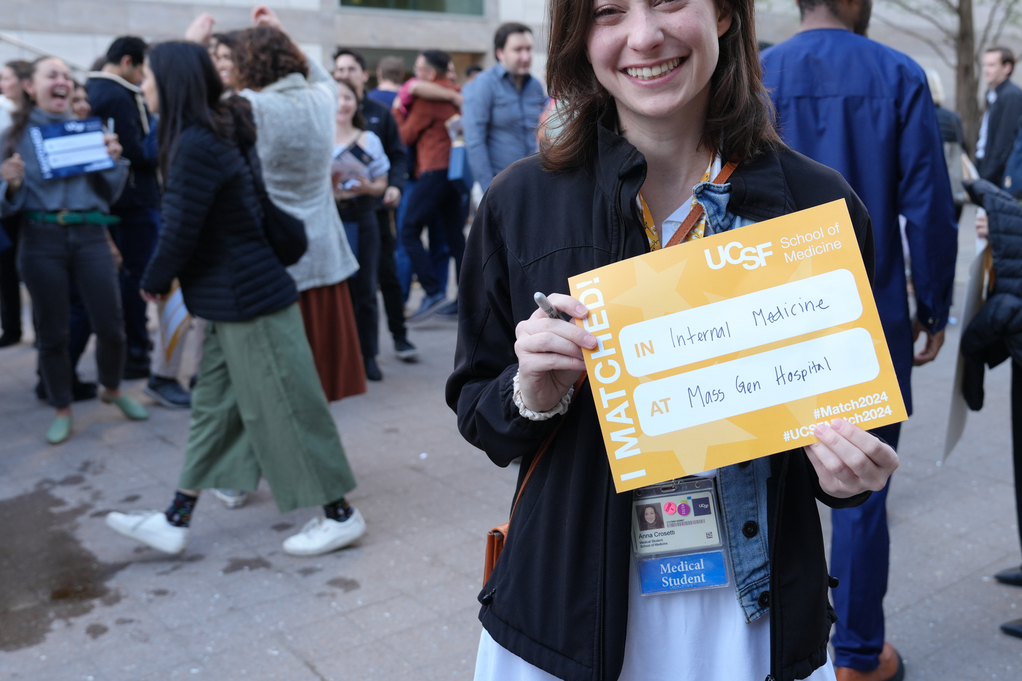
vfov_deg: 34.1
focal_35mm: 39
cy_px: 264
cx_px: 629
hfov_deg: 49.1
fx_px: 1107
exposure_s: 1/160
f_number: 4
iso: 320
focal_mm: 29
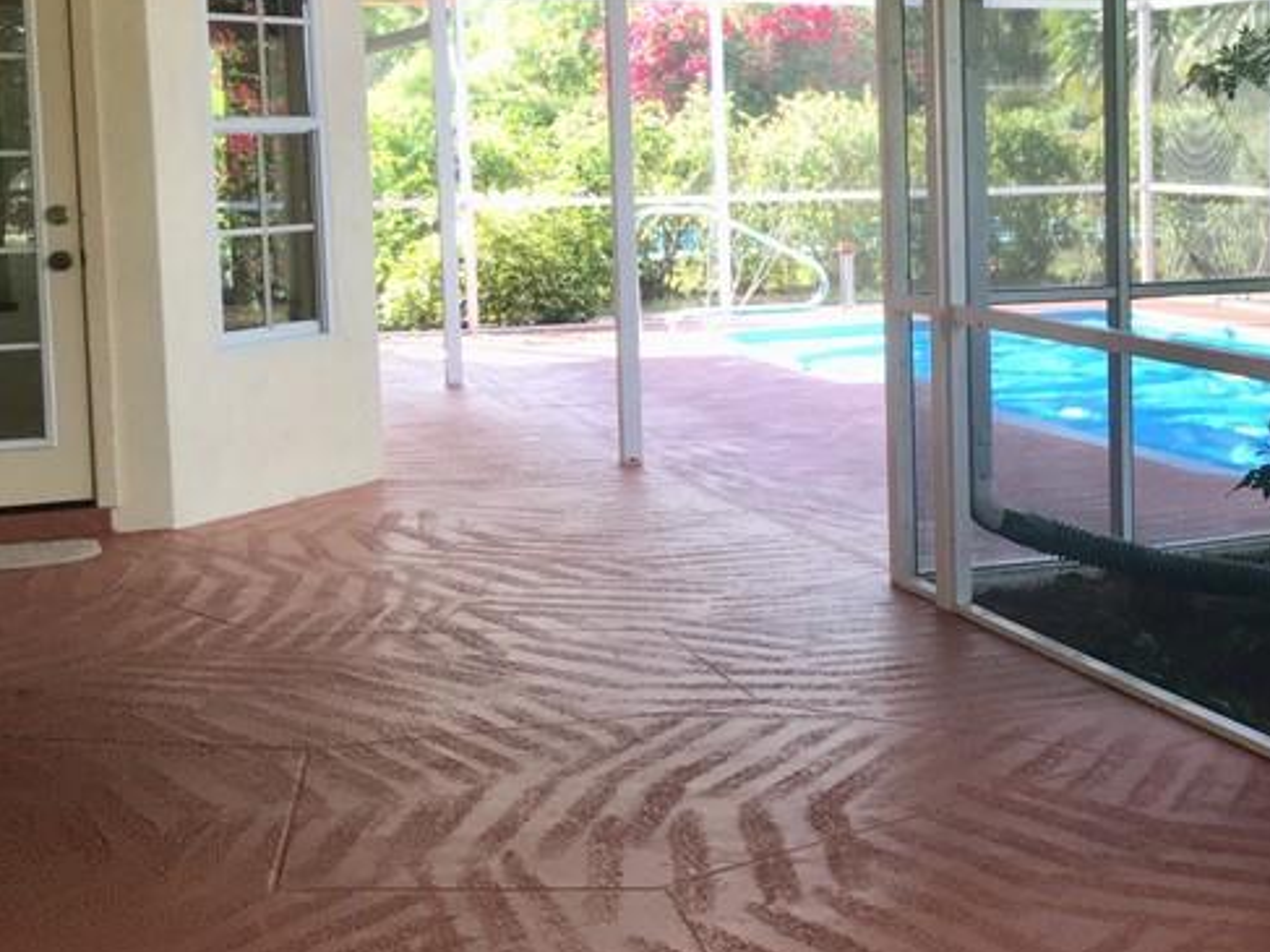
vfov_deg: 23.9
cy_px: 300
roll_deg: -0.6
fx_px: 2237
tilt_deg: -3.8
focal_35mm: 61
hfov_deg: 29.4
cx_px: 1291
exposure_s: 1/120
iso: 40
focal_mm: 4.15
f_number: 2.2
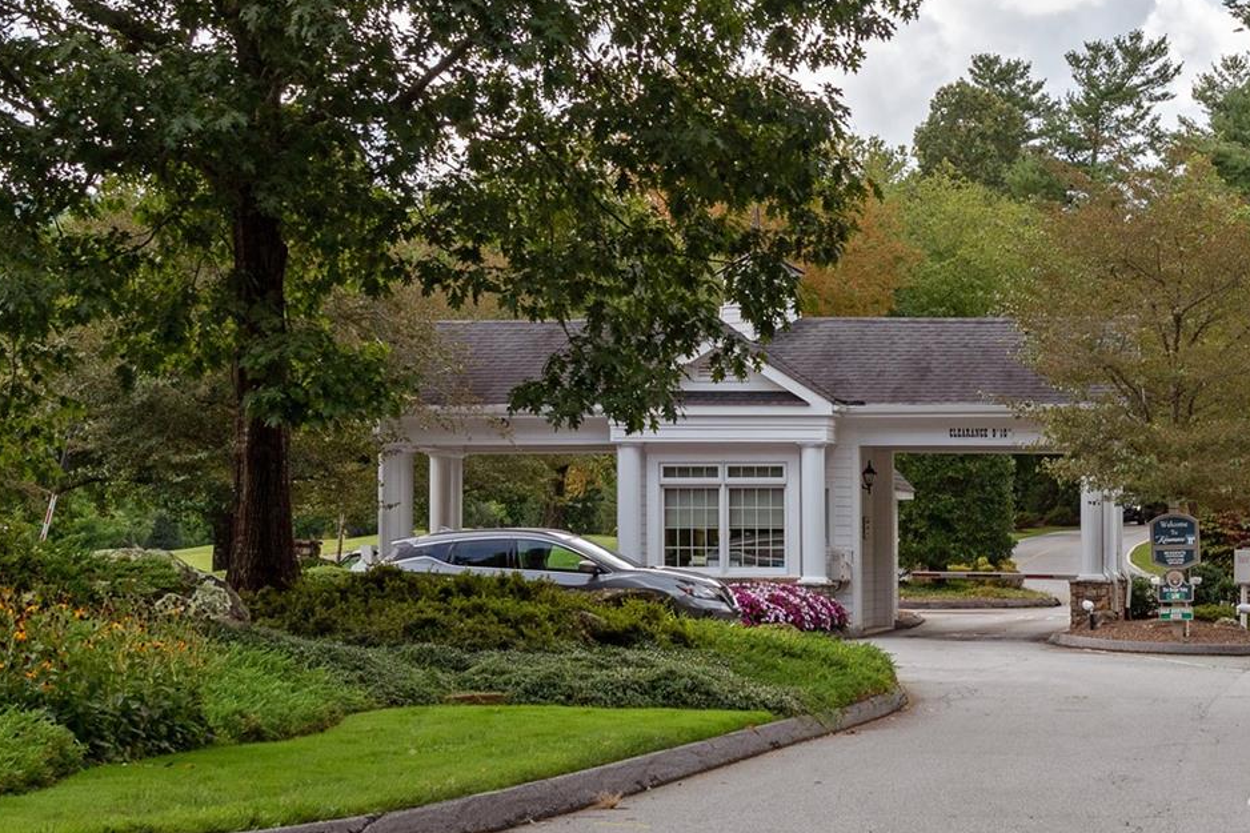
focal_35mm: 83
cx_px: 900
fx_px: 2881
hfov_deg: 24.3
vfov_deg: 16.4
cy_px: 283
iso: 200
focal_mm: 38
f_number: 7.1
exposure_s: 1/800
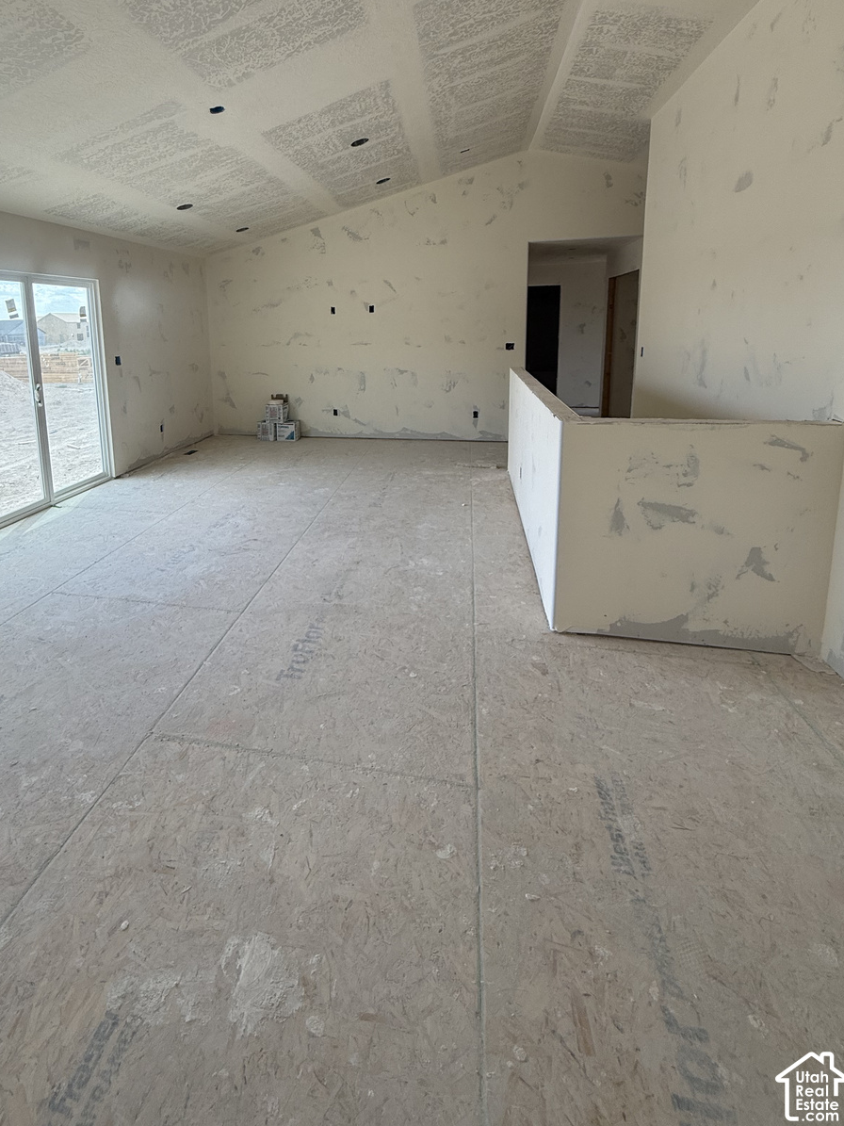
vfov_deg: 86.0
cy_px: 419
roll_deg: +1.3
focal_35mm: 18
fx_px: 585
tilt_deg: -8.5
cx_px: 321
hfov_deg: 70.5
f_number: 2.2
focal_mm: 2.22
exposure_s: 1/189
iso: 64
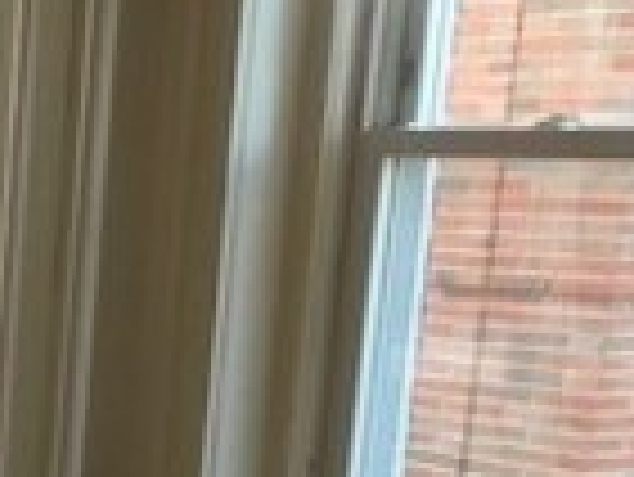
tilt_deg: -16.6
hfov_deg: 13.0
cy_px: 922
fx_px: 2420
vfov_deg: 10.4
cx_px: -636
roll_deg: +0.8
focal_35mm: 132
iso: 32
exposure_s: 1/120
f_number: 1.8
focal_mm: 3.99
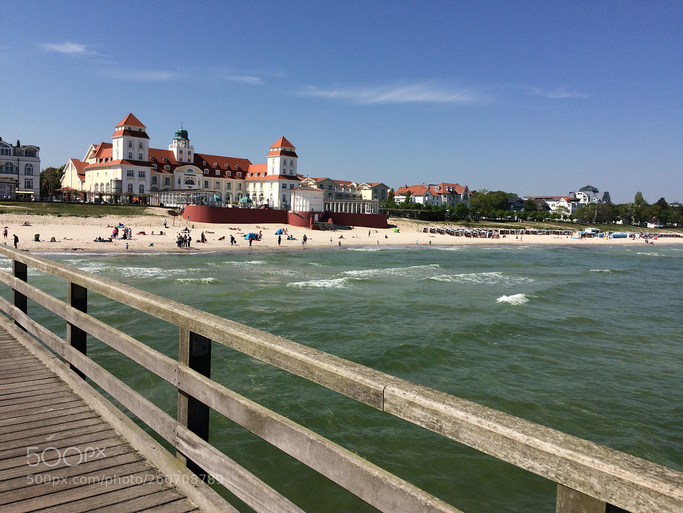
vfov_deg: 48.2
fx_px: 572
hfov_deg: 61.7
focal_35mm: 29
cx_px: 342
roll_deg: -1.2
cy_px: 256
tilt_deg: -4.8
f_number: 2.2
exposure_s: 1/3425
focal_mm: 4.15
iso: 32
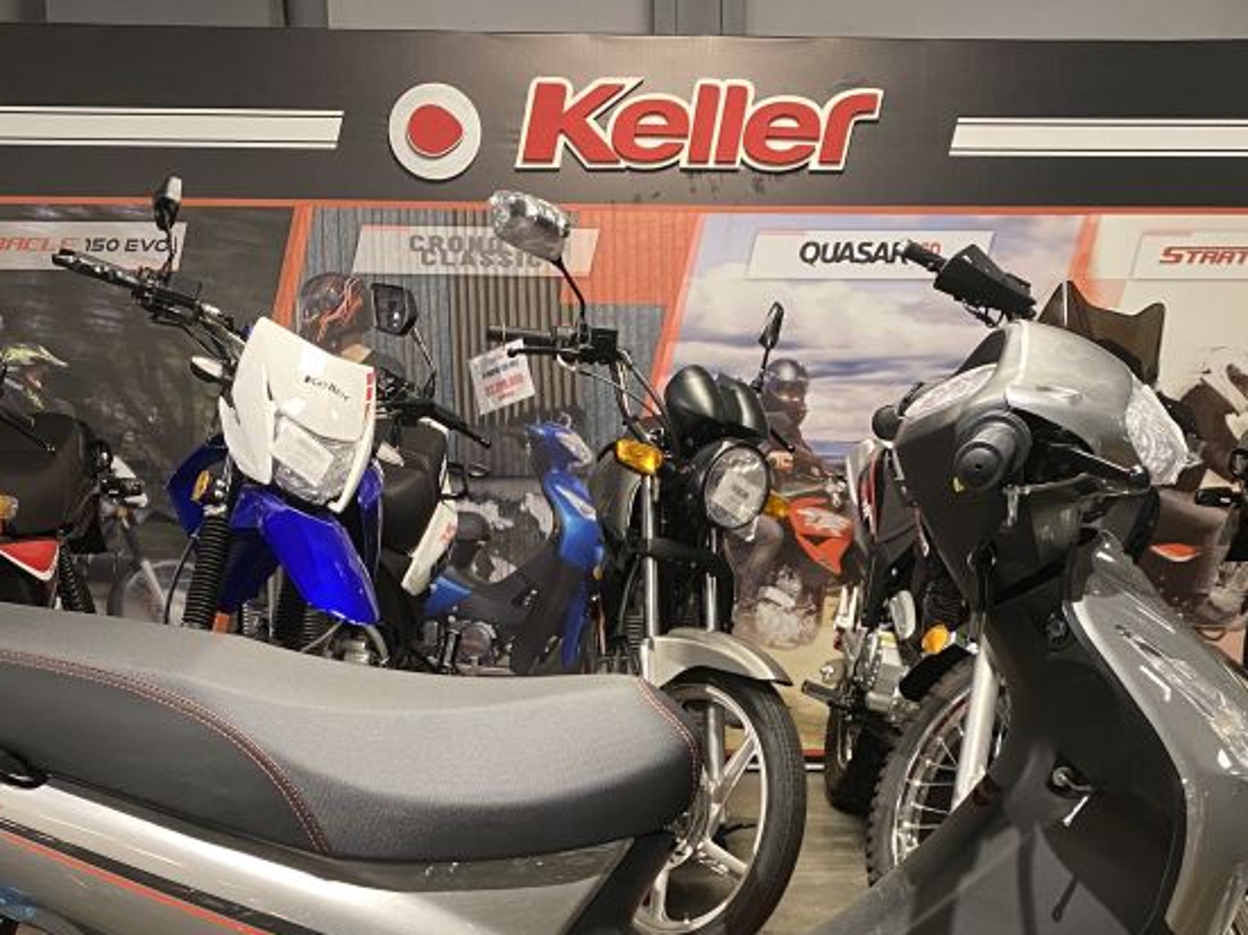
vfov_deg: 28.1
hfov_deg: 38.2
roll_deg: +0.0
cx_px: 657
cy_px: 827
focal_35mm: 50
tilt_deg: -13.5
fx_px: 1802
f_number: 1.8
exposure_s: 1/50
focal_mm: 4.25
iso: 250
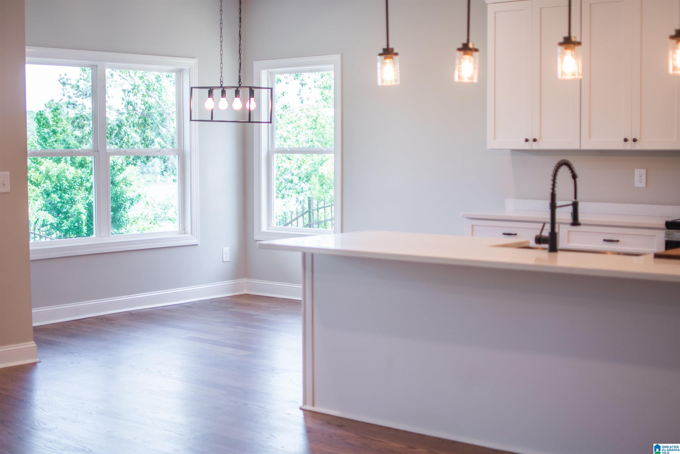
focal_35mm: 52
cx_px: 340
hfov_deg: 38.2
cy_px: 227
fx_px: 982
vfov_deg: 26.0
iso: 200
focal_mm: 35
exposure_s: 1/320
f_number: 1.8
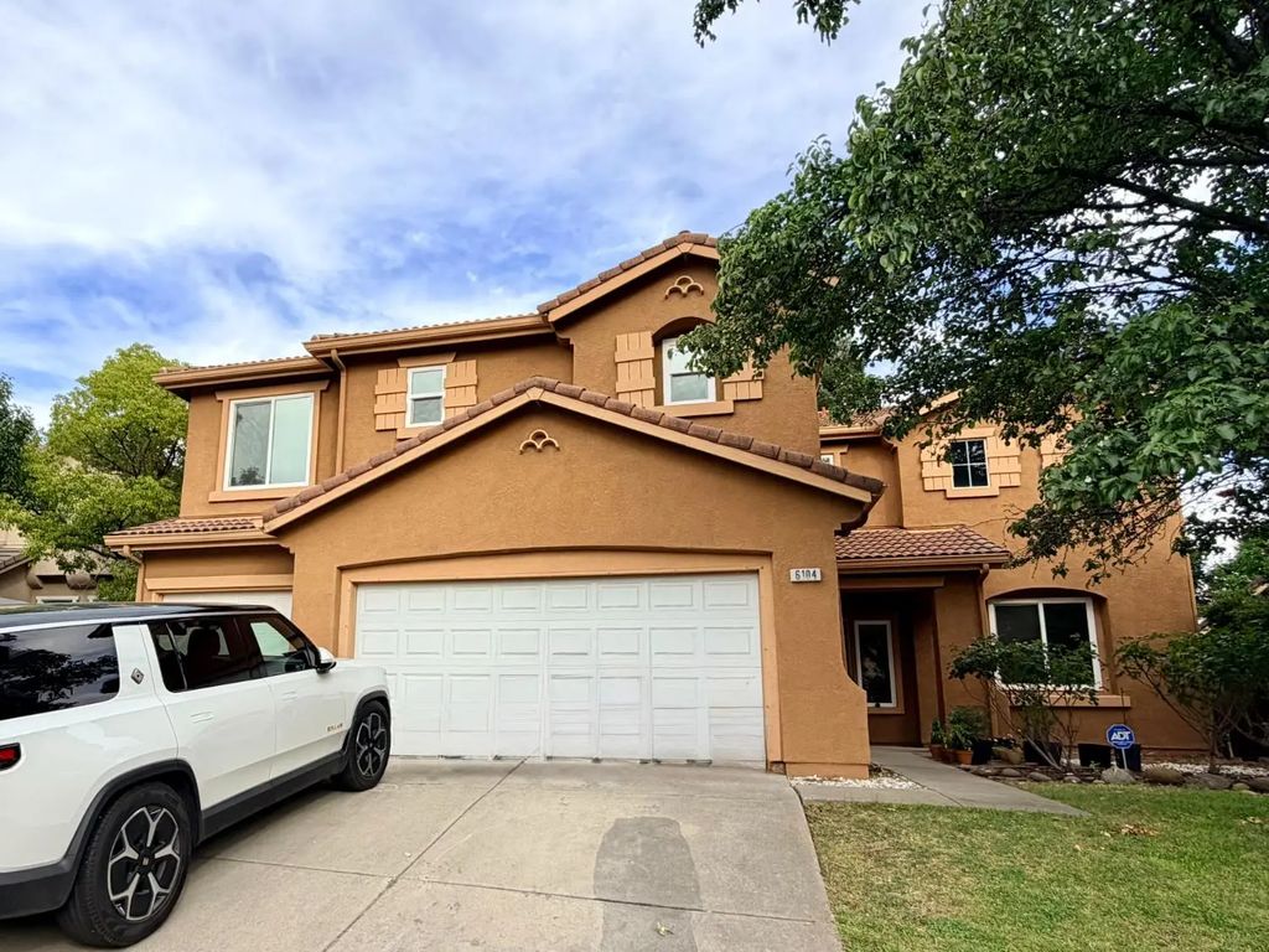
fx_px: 513
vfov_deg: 85.7
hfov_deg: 102.1
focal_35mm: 14
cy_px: 476
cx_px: 634
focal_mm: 2.22
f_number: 2.2
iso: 40
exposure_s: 1/734
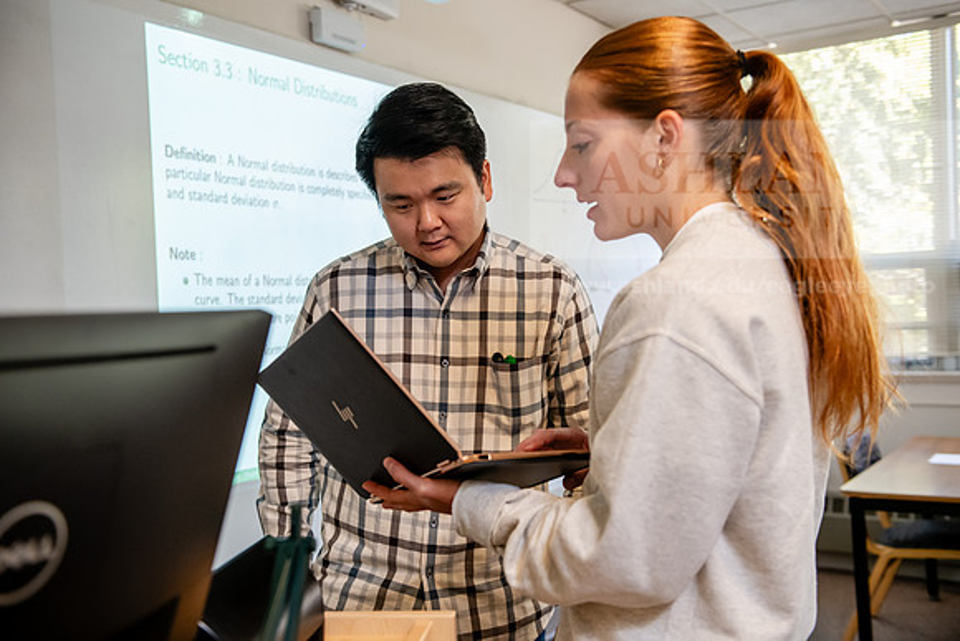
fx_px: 1067
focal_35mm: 40
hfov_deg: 48.4
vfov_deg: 33.4
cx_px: 480
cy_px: 320
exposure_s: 1/200
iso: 1250
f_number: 3.5
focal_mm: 40
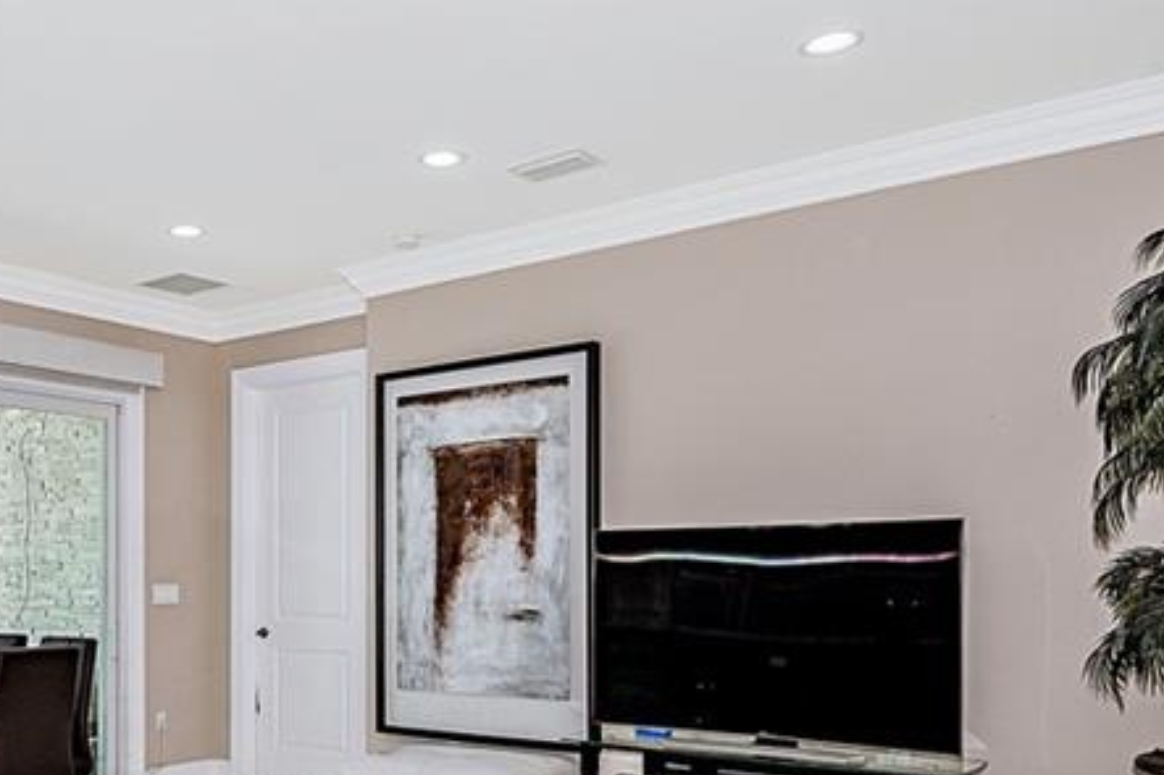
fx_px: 1196
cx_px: 297
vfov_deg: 35.2
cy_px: 575
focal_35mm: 37
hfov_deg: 49.9
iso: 200
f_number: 8
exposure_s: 1/160
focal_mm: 16
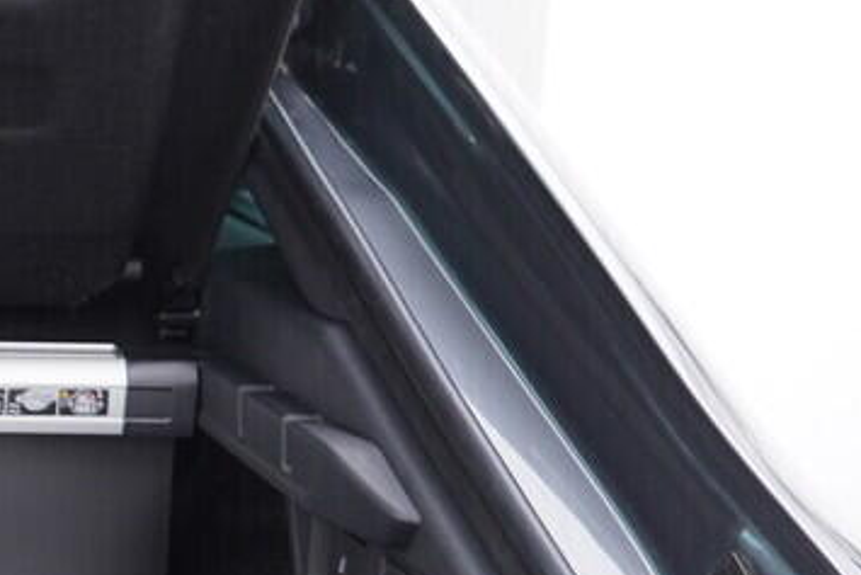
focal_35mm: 146
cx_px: -623
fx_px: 3493
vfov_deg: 9.3
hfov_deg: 12.9
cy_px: 611
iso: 125
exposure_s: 1/40
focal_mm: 24
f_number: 2.8
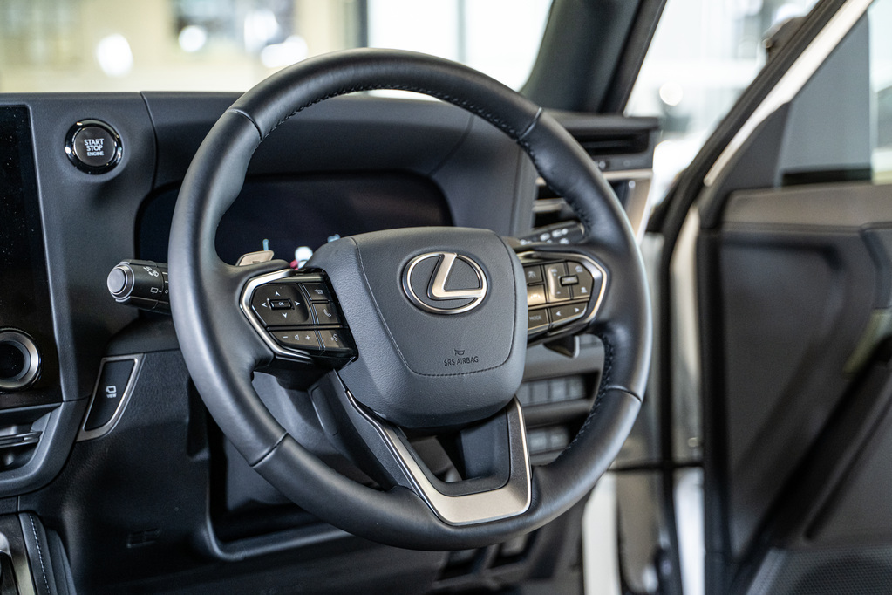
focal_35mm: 50
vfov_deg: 27.0
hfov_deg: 39.6
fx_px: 1239
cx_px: 446
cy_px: 298
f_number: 2.8
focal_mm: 50
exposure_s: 1/160
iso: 1600
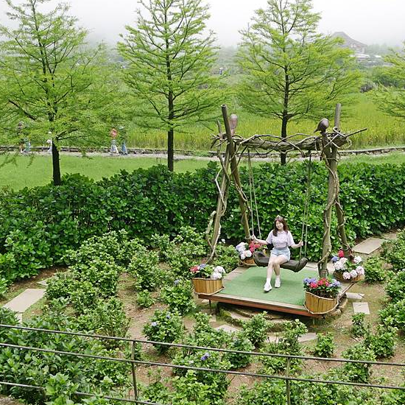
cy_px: 192
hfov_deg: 36.6
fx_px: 596
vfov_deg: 37.5
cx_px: 305
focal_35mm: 45
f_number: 4
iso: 200
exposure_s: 1/1000
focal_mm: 14
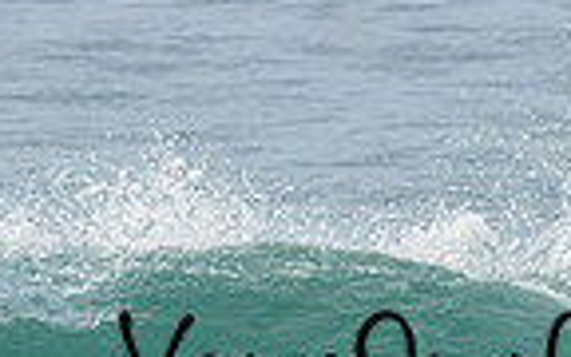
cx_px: 527
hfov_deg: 1.6
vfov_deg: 1.0
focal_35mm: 1354
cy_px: 339
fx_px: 21070
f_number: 9.5
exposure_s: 1/2000
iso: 560
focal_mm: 330
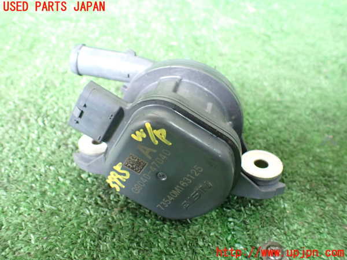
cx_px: 174
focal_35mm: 30
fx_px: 301
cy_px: 130
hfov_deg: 60.0
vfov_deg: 46.8
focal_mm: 5.4
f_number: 2.3
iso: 800
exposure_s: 1/40
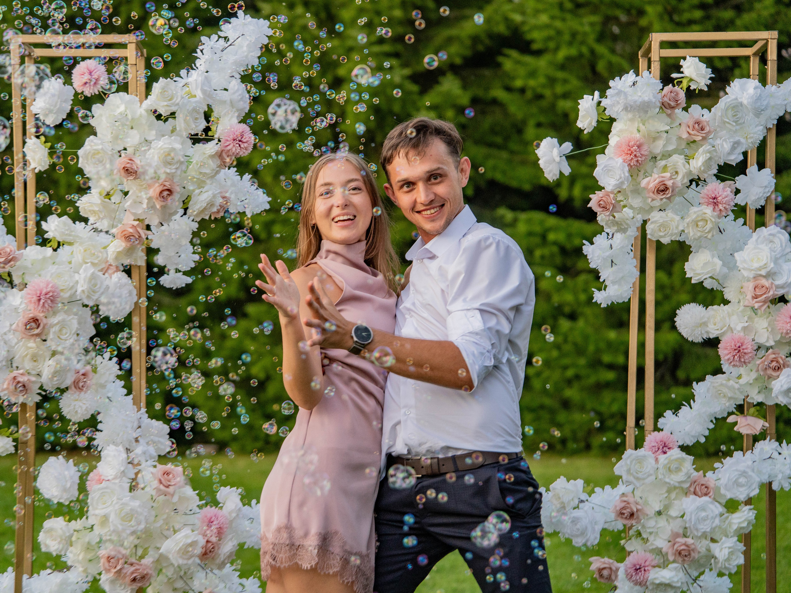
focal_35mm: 82
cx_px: 327
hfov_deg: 23.8
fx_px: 1871
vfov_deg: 18.0
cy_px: 287
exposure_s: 1/250
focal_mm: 72
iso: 1000
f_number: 2.8
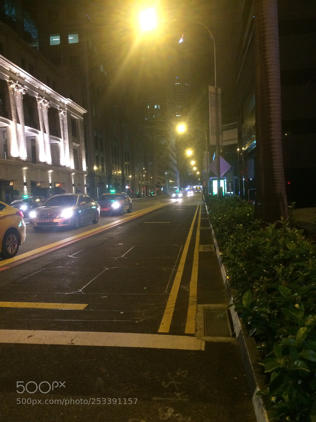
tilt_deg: -2.1
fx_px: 353
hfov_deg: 48.2
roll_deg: +3.0
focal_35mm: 29
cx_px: 158
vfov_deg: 61.7
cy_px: 211
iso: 320
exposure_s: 1/17
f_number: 2.2
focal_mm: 4.15
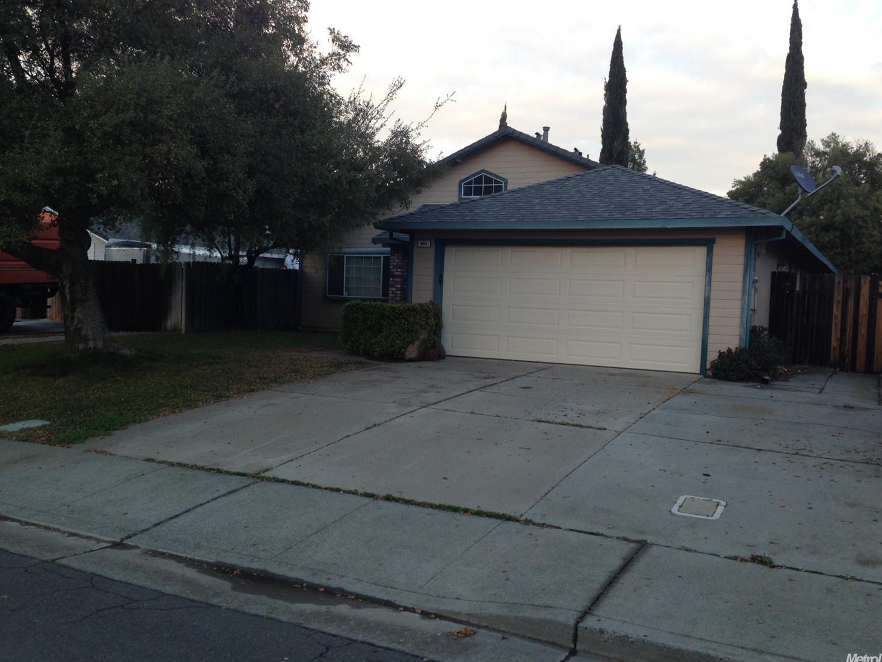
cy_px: 325
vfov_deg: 41.8
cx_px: 452
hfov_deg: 53.9
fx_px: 867
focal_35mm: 34
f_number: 2.4
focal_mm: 4.12
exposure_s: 1/127
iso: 50
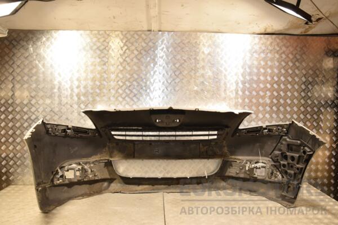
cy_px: 112
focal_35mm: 27
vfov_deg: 47.9
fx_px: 253
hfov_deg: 67.4
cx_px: 169
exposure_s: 1/160
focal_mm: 18
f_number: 5
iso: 800
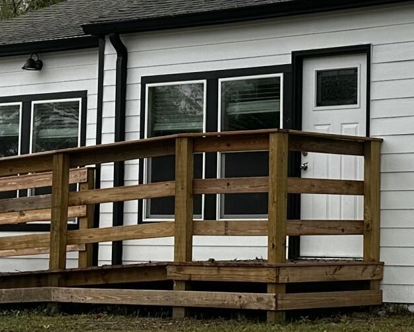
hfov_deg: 16.7
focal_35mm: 113
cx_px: 400
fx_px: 1385
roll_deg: +0.8
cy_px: 134
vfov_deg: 13.6
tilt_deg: +5.5
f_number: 1.78
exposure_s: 1/1157
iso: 80
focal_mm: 6.86
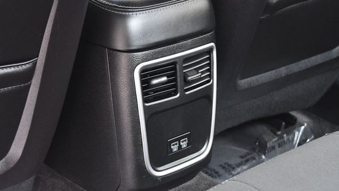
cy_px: 86
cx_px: 153
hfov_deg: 22.2
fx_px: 863
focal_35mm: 96
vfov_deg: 12.6
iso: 3200
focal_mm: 55
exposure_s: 1/125
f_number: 5.6
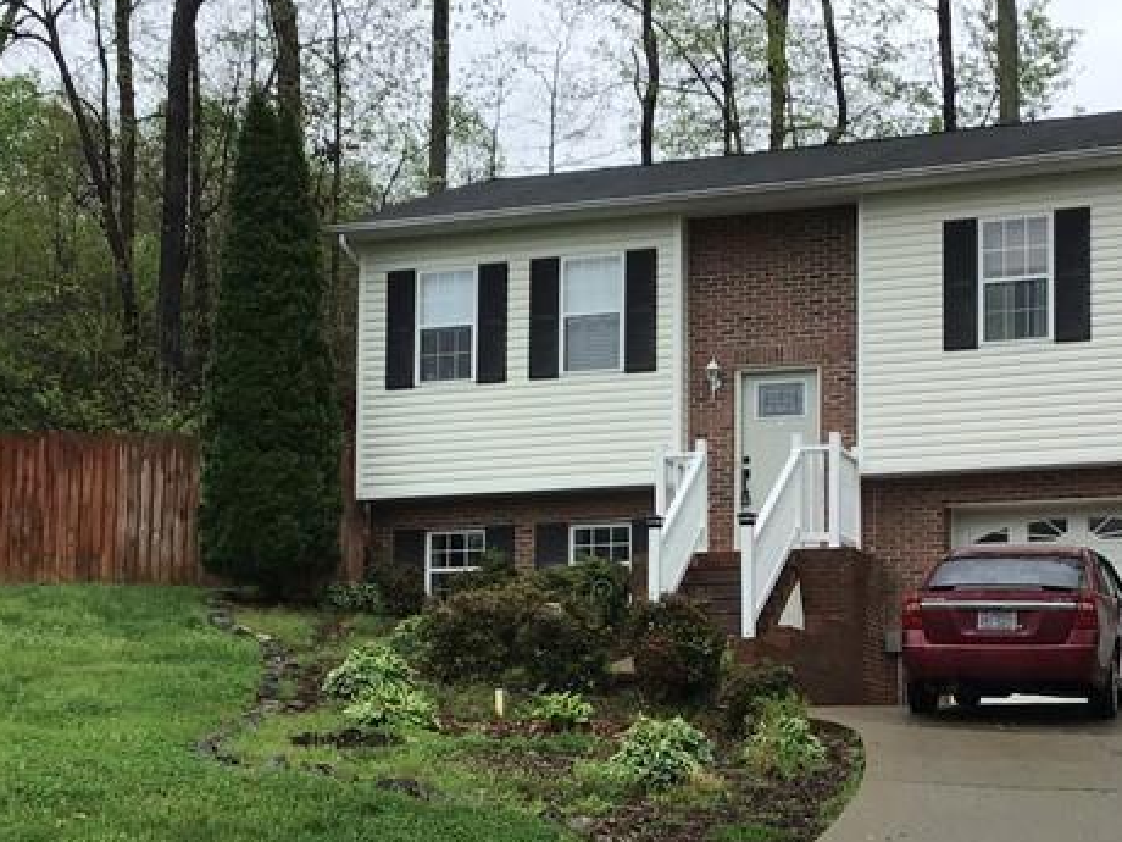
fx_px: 2236
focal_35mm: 69
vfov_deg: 21.1
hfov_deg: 28.2
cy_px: 625
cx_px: 610
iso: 25
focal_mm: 3.3
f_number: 2.4
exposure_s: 1/506
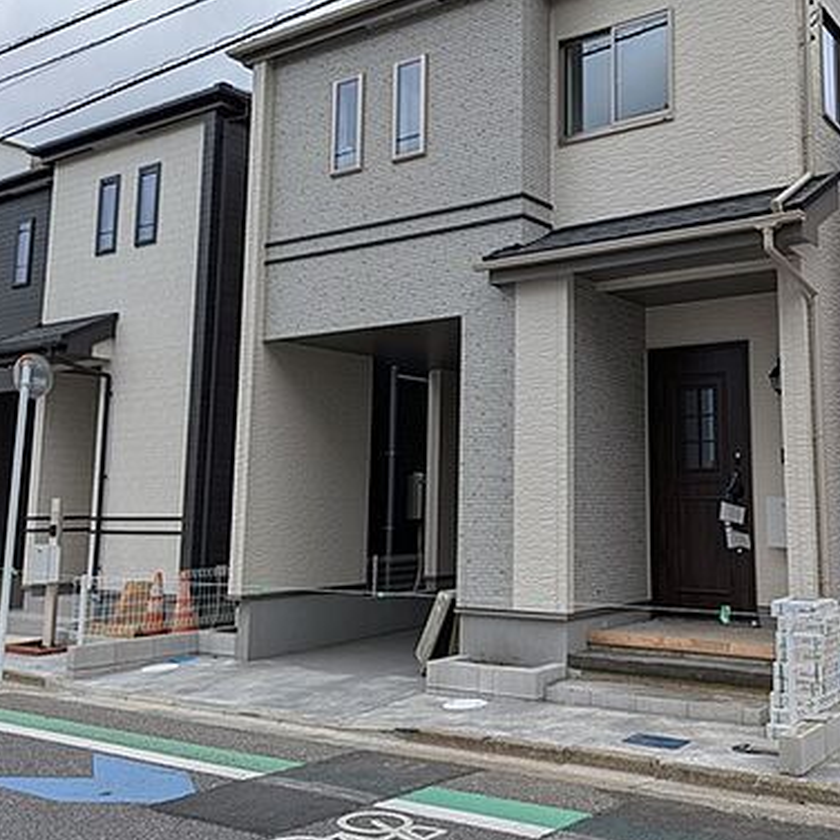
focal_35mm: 35
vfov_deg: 47.0
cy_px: 336
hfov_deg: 46.4
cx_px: 570
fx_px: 961
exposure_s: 1/1653
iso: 29
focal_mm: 4.53
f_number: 1.7
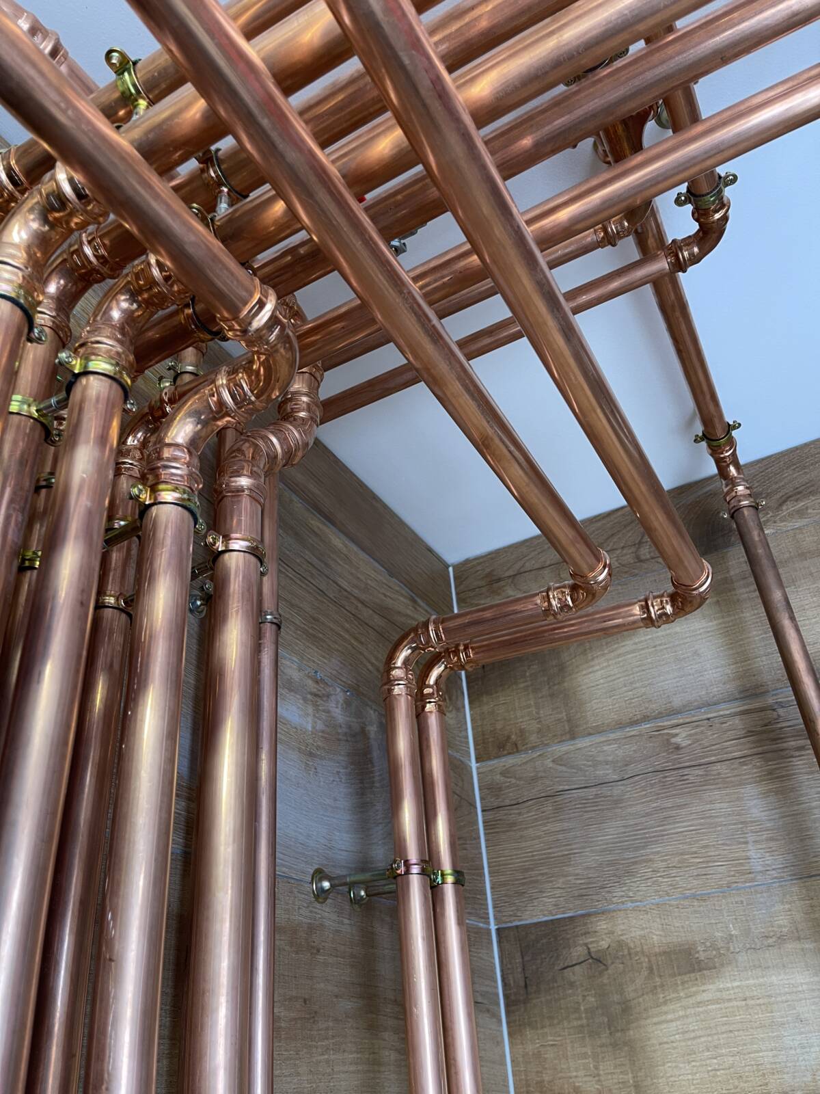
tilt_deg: +33.1
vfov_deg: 69.4
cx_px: 410
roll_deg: +4.1
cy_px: 547
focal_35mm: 25
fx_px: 790
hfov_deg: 54.9
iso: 125
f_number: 1.6
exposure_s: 1/62
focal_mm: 5.1
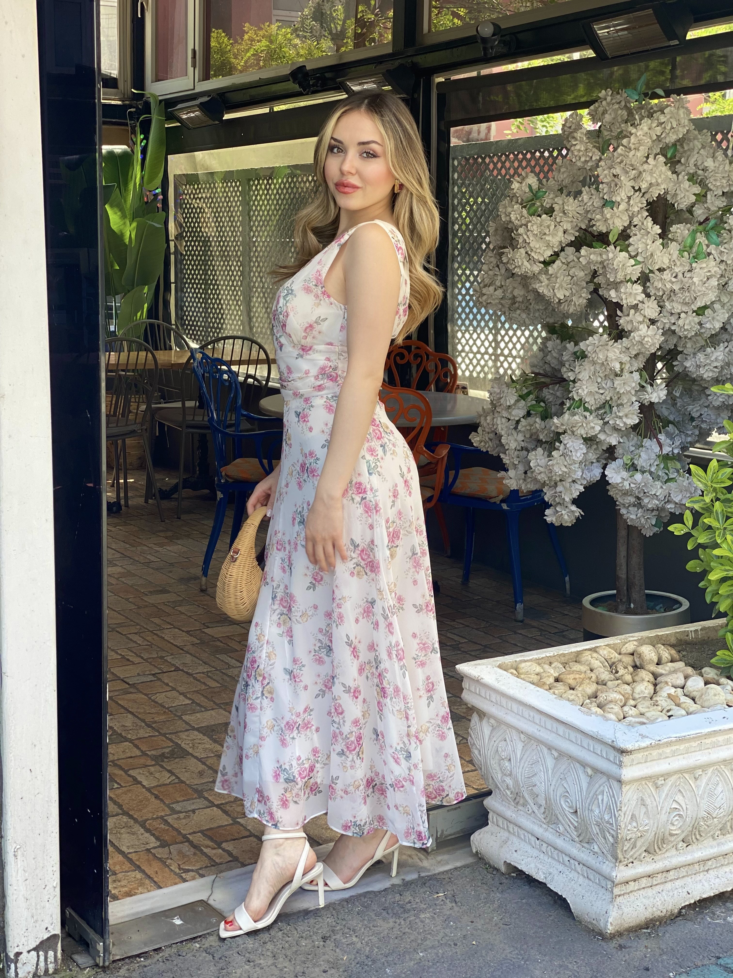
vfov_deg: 36.8
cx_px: 366
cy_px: 489
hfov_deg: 28.0
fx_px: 1468
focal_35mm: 52
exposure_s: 1/127
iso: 20
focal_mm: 6
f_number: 2
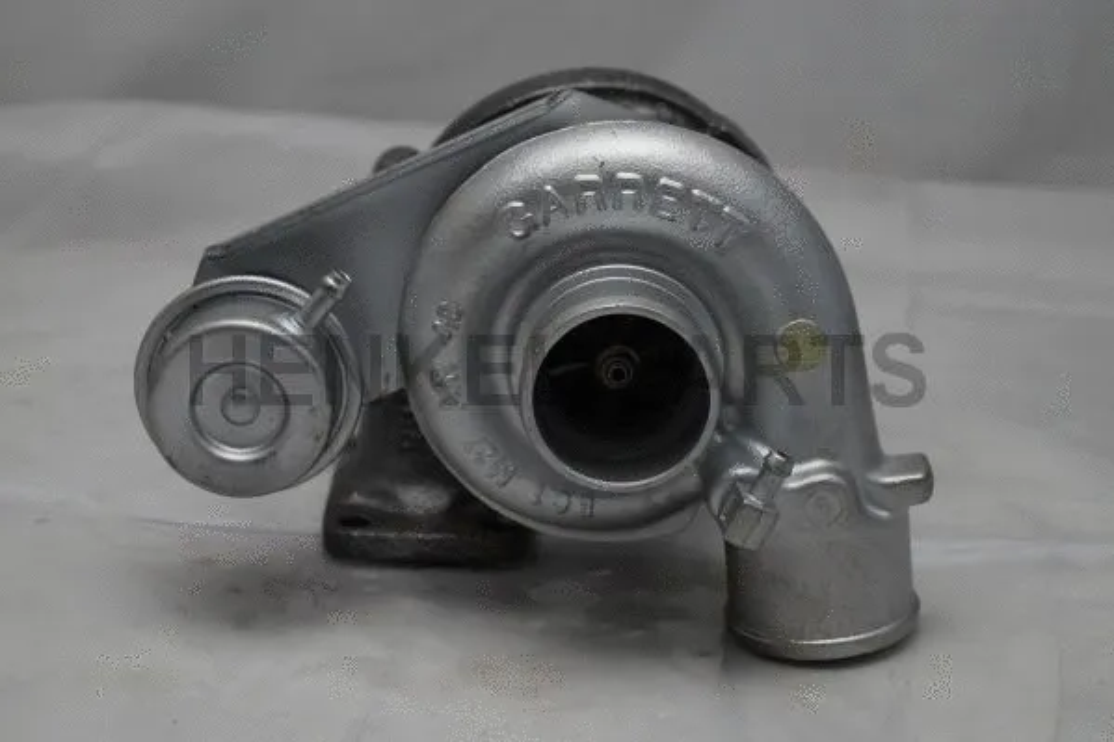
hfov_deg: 27.0
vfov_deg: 18.2
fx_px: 2320
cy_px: 371
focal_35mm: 75
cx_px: 557
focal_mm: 50
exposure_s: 1/160
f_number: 5.6
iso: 800
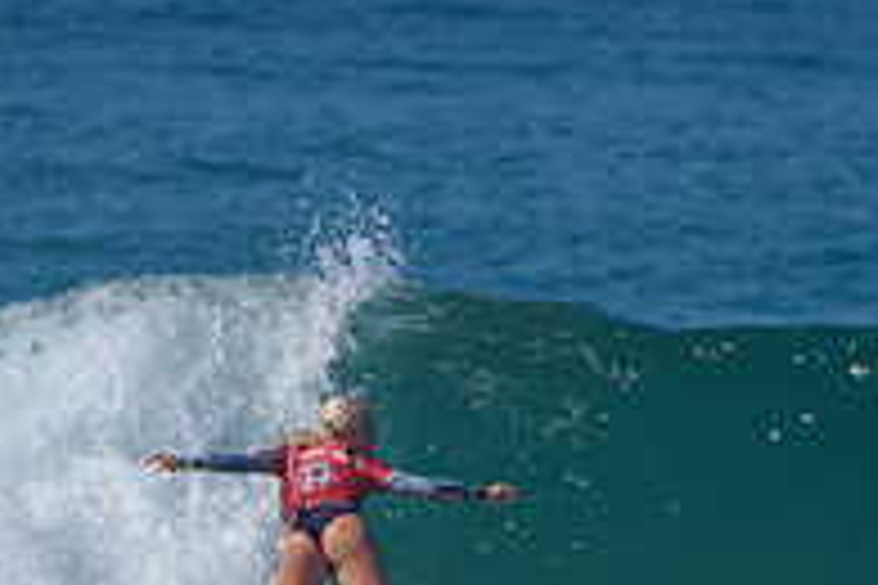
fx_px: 36288
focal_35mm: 1488
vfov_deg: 0.9
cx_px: 257
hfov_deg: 1.4
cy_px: 668
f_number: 5.6
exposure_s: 1/2000
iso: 140
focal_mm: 500
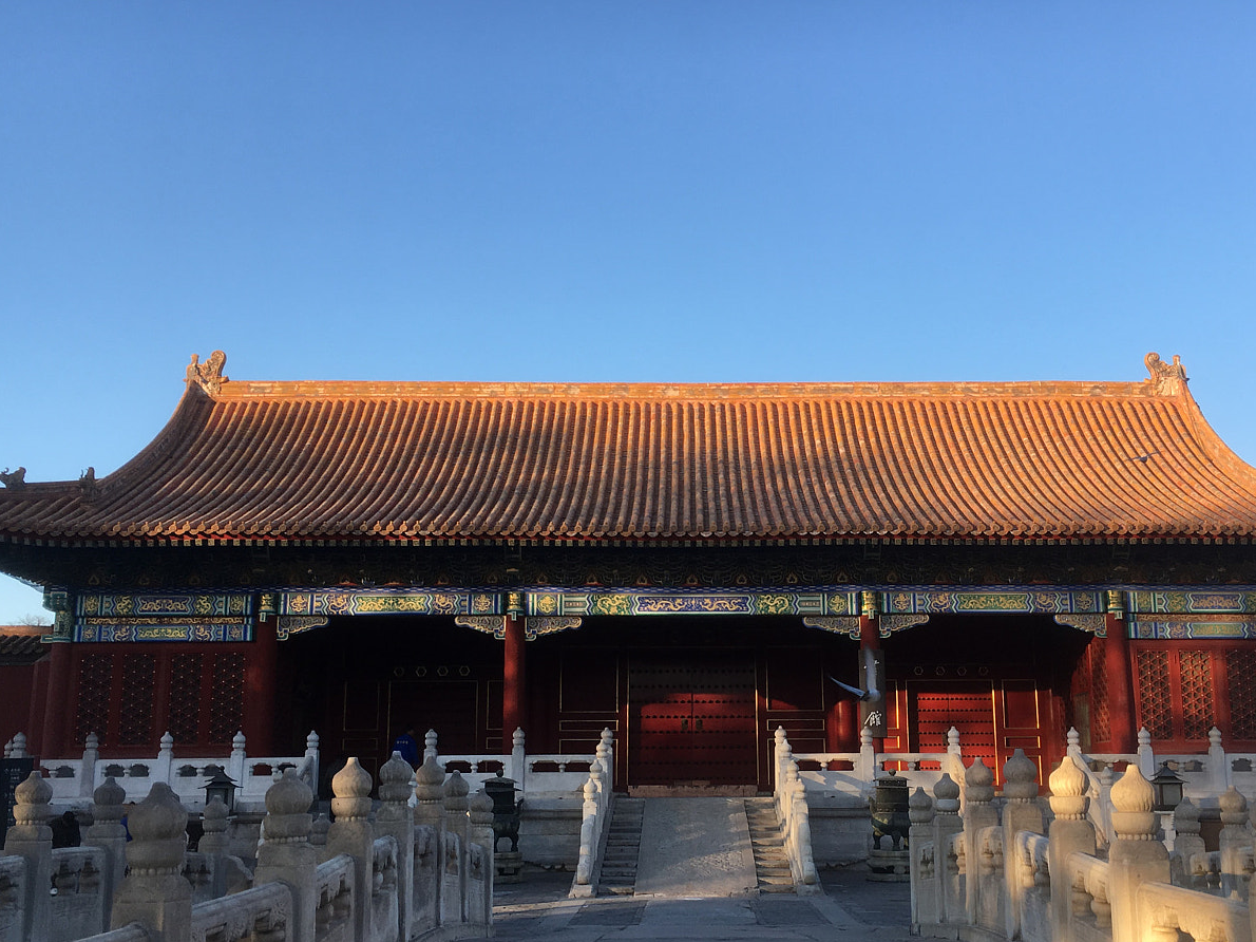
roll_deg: +0.8
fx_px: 1415
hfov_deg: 47.8
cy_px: 532
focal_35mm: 39
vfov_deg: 36.7
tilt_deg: +11.6
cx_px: 697
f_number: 2.2
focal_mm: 4.15
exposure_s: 1/432
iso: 25
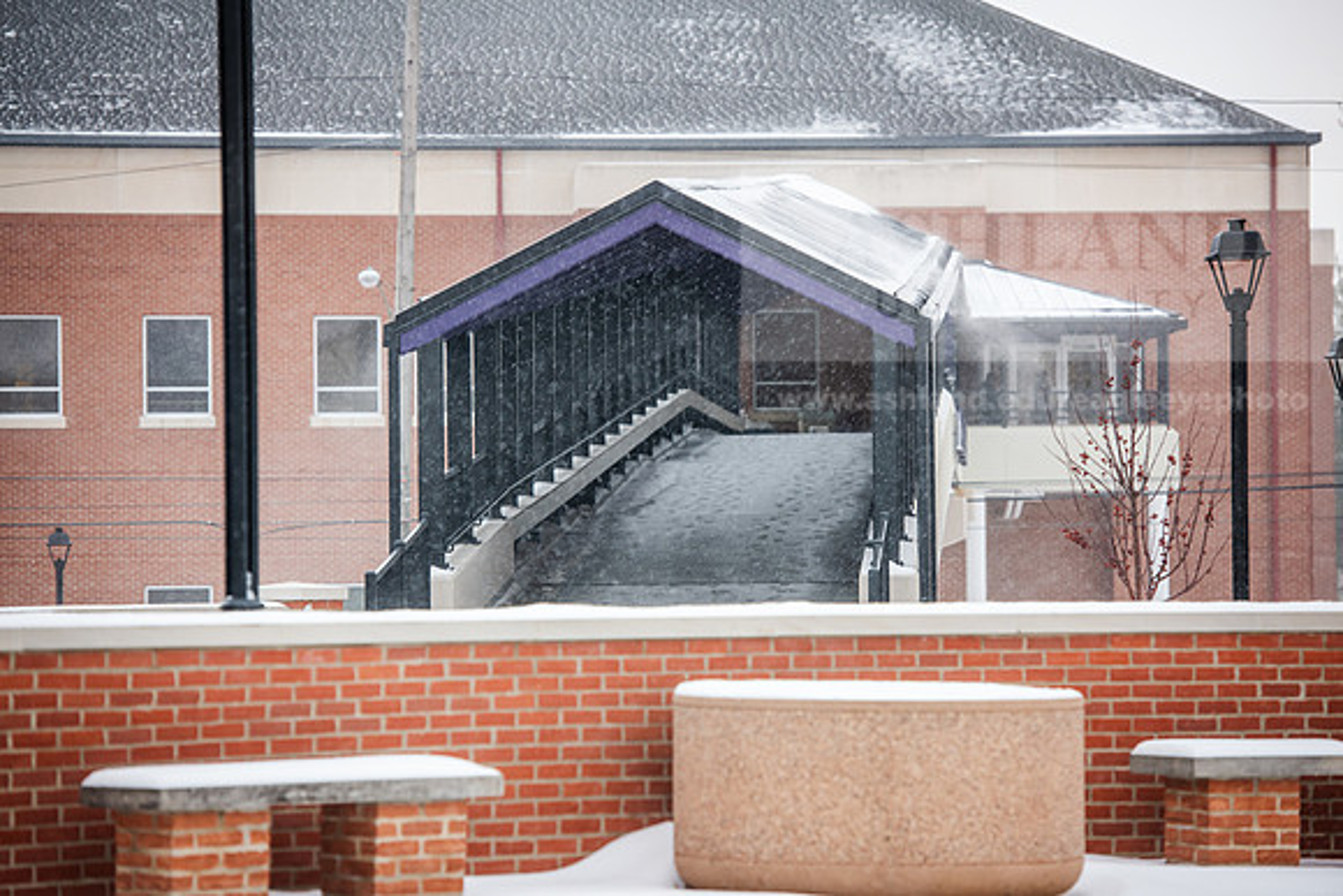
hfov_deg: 13.2
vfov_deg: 8.9
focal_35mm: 155
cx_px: 672
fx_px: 5783
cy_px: 448
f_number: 4
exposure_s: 1/160
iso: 320
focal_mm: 155
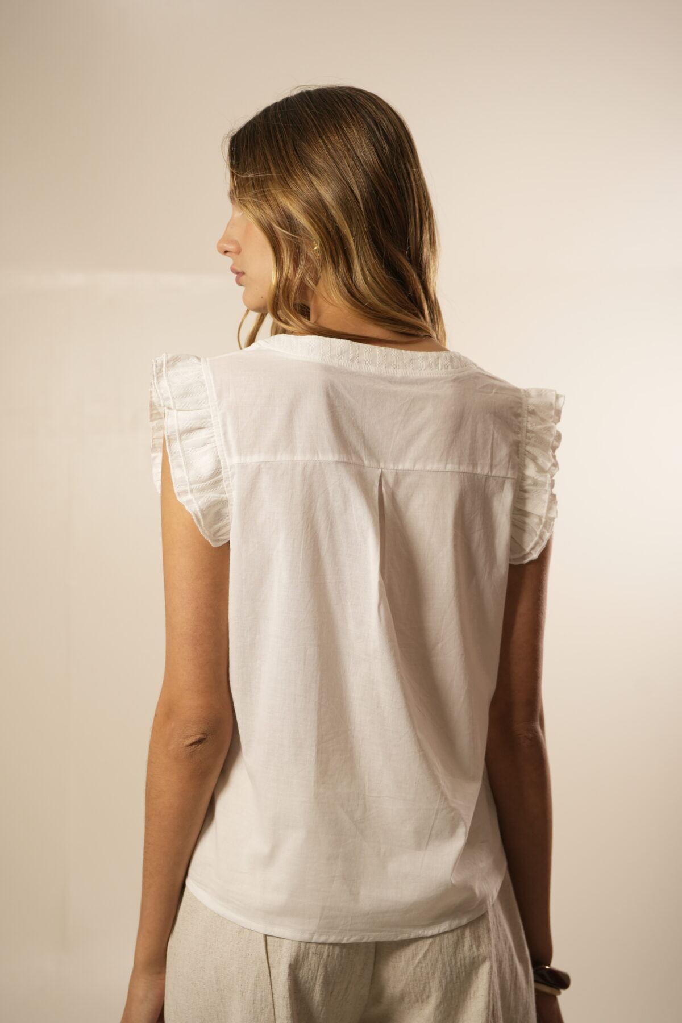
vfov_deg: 39.6
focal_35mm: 50
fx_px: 1421
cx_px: 341
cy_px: 512
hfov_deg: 27.0
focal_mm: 50
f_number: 4
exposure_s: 1/125
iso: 1000
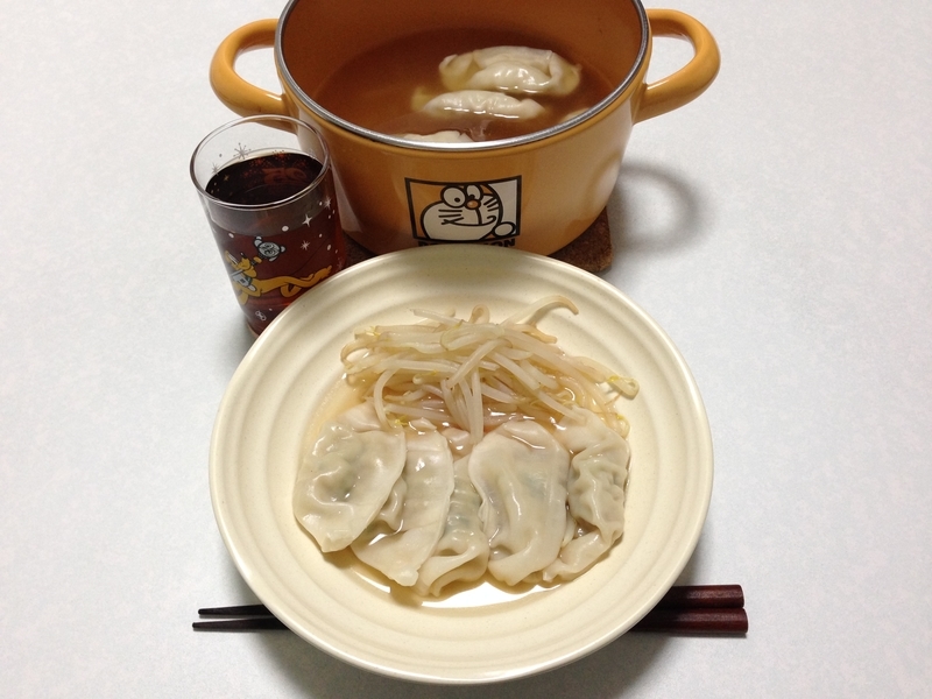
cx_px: 466
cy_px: 350
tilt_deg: -54.7
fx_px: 888
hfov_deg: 55.4
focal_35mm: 33
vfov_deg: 42.9
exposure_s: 1/20
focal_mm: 4.12
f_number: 2.4
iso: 100
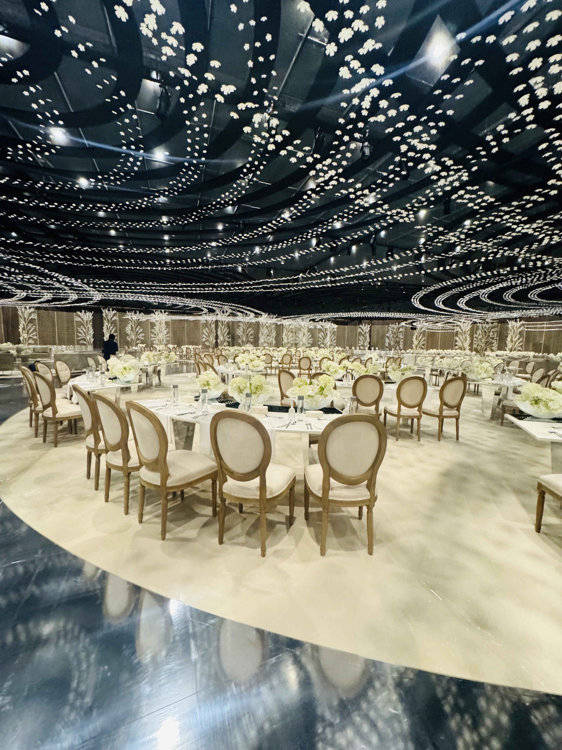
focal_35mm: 14
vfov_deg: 102.1
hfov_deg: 85.7
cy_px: 375
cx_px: 281
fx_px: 303
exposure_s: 1/60
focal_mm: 2.22
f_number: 2.2
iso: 640
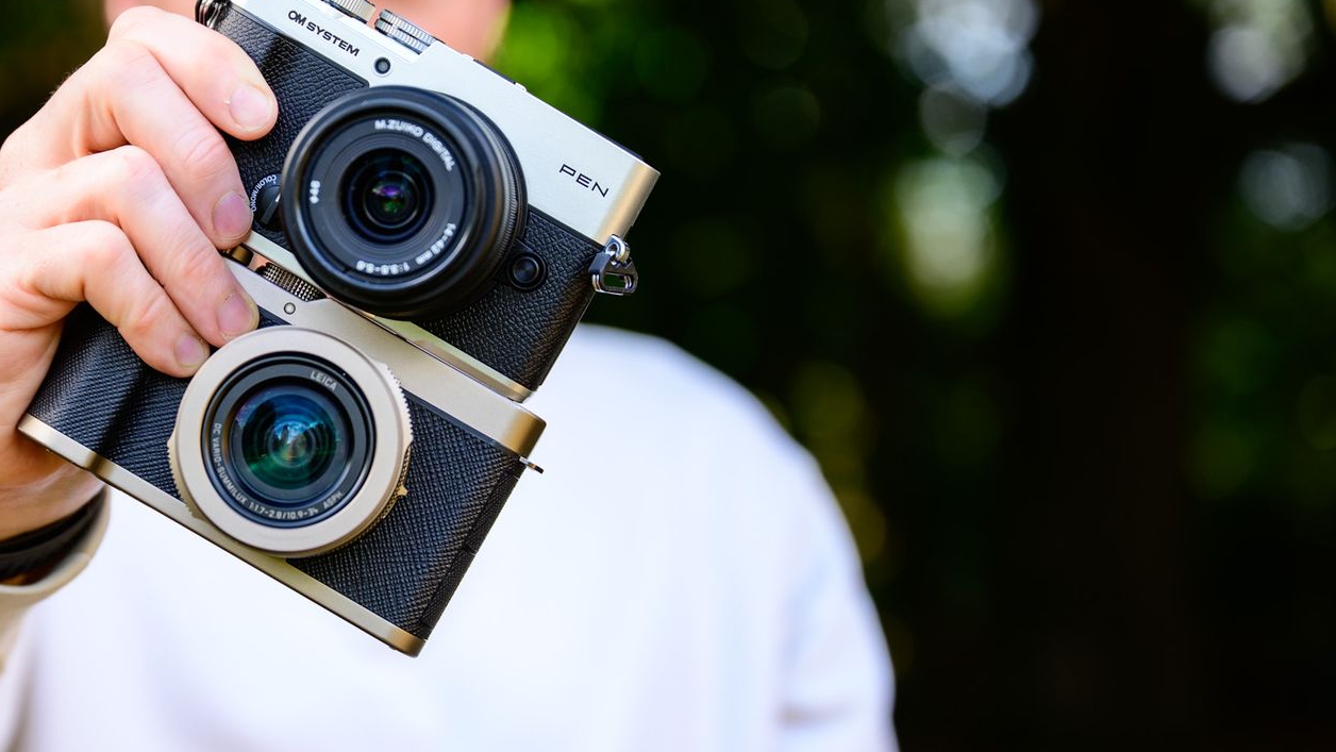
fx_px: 3968
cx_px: 317
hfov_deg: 19.0
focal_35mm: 112
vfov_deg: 10.8
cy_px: 384
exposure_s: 1/320
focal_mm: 70
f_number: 3.2
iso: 200
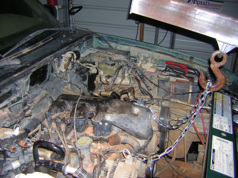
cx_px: 119
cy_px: 89
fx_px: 248
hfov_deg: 51.4
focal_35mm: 36
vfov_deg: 39.7
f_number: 2.6
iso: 64
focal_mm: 4.7
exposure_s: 1/60.1
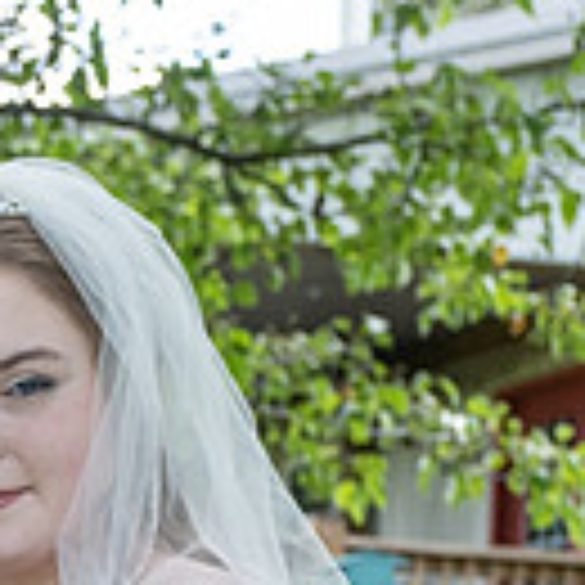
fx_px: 2887
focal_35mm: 151
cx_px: -628
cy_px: 889
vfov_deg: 11.1
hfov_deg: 10.5
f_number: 3.6
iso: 200
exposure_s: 1/250
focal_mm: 22.7
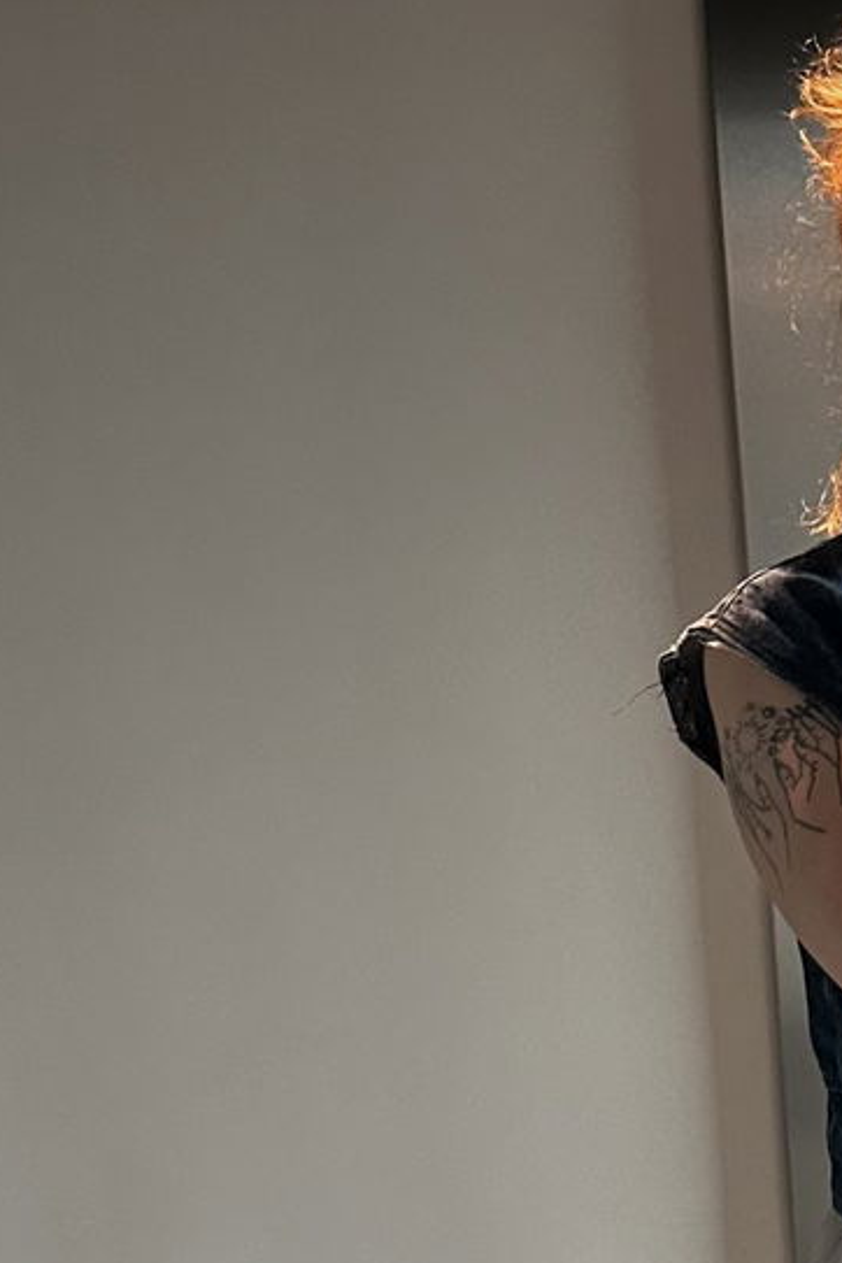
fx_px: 1403
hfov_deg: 29.6
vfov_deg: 48.4
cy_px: 680
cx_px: 958
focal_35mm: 40
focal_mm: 6.86
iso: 500
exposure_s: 1/60
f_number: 1.78
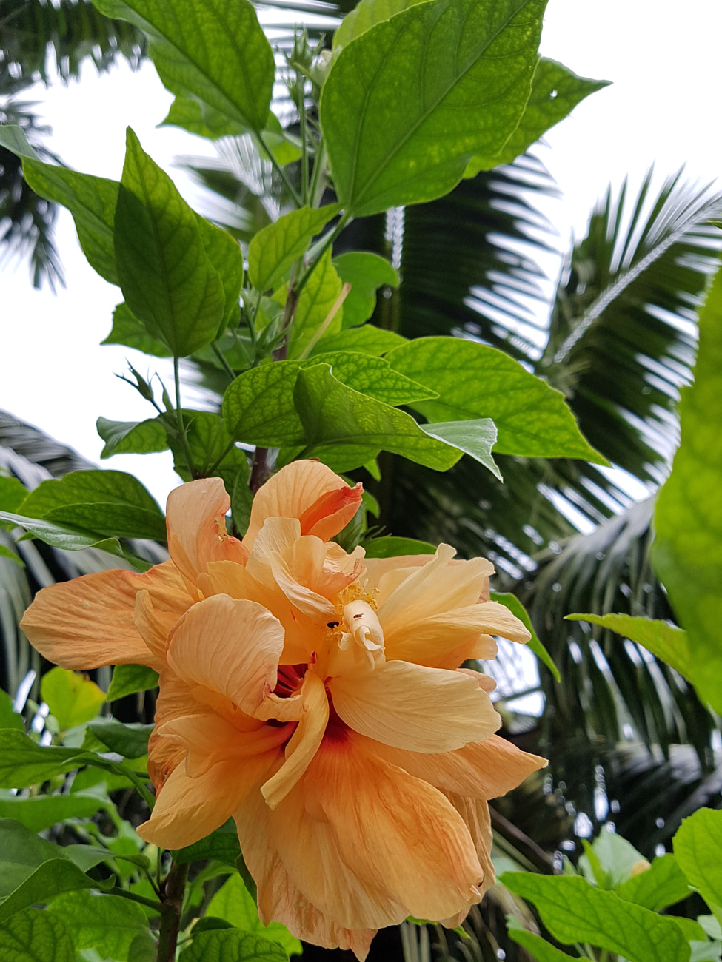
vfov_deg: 56.5
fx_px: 890
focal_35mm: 32
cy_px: 562
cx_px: 307
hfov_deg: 44.0
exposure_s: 1/100
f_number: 1.7
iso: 80
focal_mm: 4.2
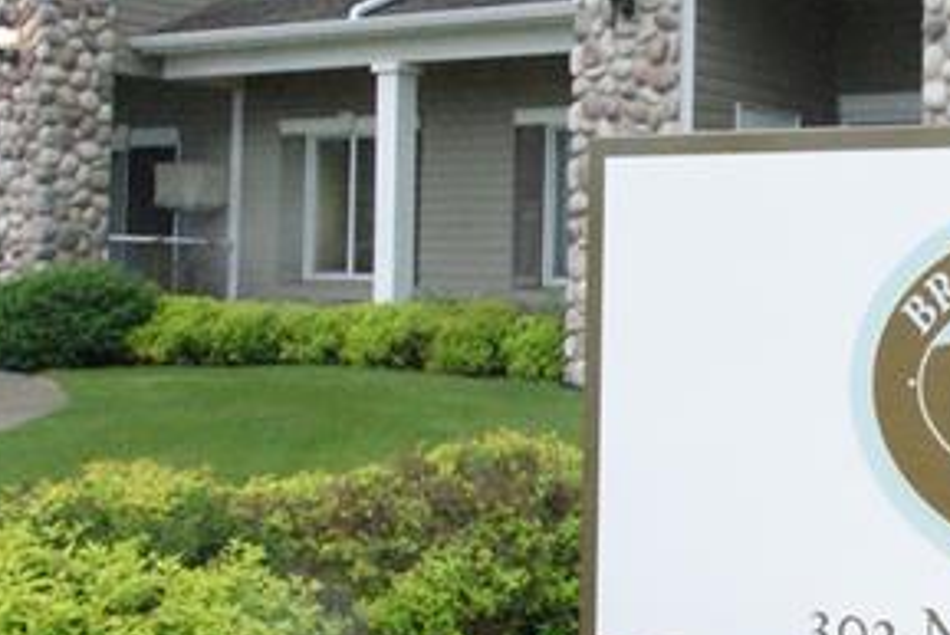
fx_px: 1399
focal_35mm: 53
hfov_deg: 34.2
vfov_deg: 25.4
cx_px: 945
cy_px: 222
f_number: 6.3
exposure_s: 1/200
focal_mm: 10
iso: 1600
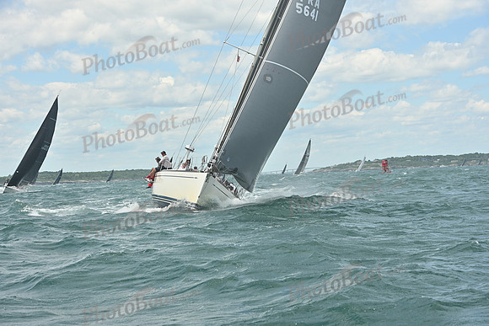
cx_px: 244
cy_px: 163
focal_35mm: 85
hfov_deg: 23.9
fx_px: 1155
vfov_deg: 16.1
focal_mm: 85
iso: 250
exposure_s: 1/1250
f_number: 9
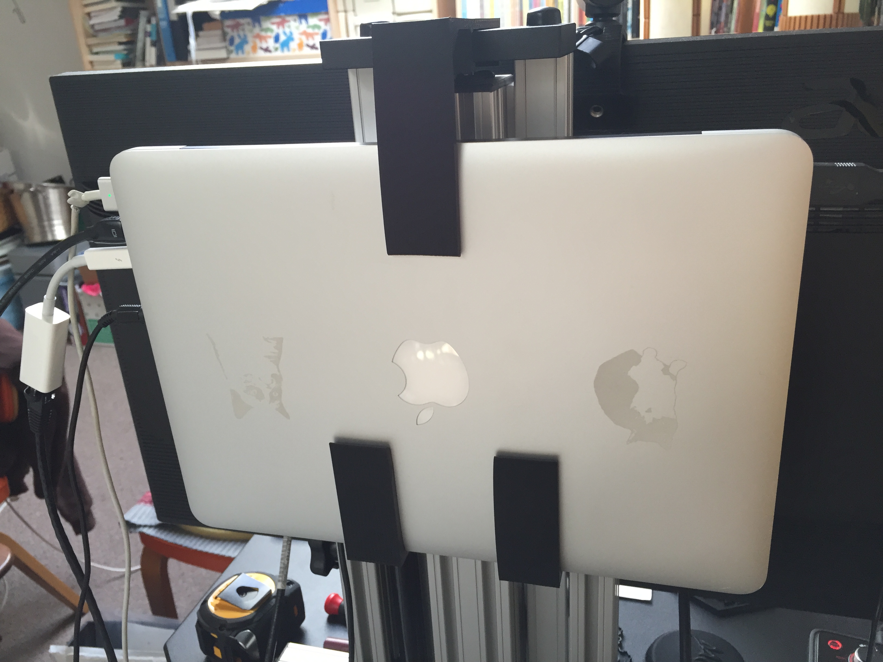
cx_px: 442
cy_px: 331
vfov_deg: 48.2
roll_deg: +4.4
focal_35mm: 29
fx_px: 740
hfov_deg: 61.7
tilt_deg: -22.6
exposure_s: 1/30
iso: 32
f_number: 2.2
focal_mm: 4.15
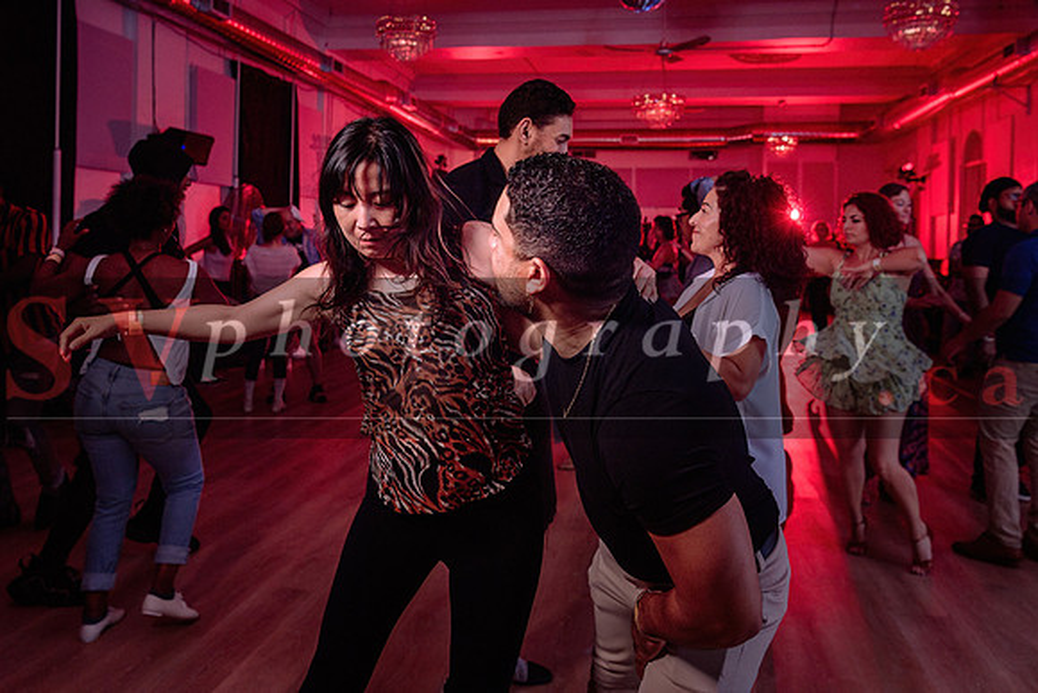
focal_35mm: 31
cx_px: 504
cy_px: 253
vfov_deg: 42.6
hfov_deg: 61.1
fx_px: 880
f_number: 4
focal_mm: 24
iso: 800
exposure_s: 1/100
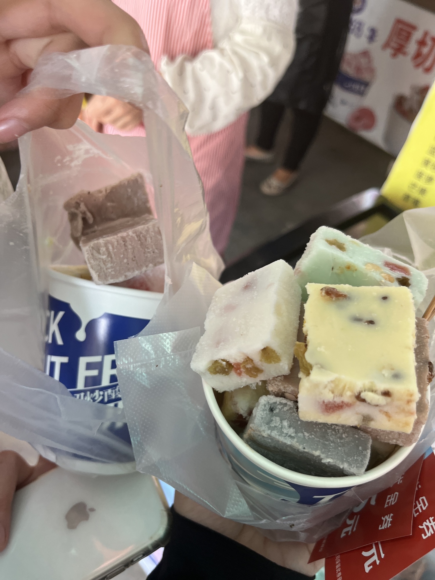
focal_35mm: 26
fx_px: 436
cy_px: 290
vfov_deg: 67.3
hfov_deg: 53.1
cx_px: 218
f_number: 1.6
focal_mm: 5.1
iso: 125
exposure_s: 1/101
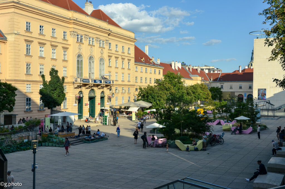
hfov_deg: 46.5
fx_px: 332
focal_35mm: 42
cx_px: 142
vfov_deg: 31.7
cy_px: 94
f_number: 7.1
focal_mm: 28
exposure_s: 1/640
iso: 125
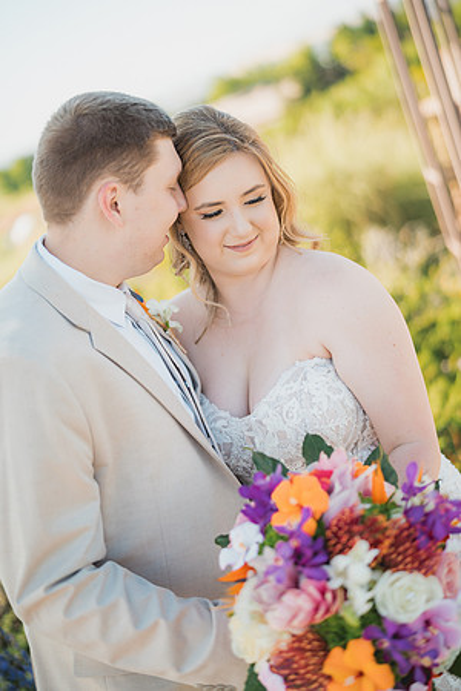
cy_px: 346
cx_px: 230
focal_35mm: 50
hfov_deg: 27.0
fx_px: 960
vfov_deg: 39.6
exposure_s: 1/1600
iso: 125
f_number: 1.4
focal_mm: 50
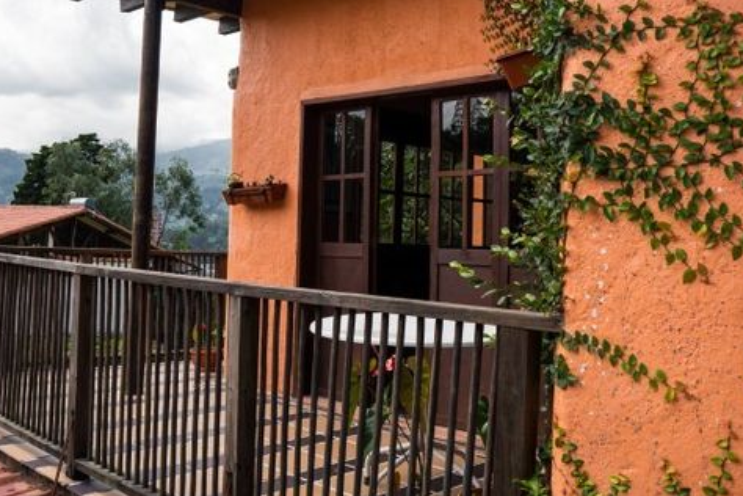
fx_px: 784
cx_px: 318
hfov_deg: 50.5
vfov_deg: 34.2
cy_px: 115
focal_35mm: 38
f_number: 4.5
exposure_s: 1/320
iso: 100
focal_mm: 16
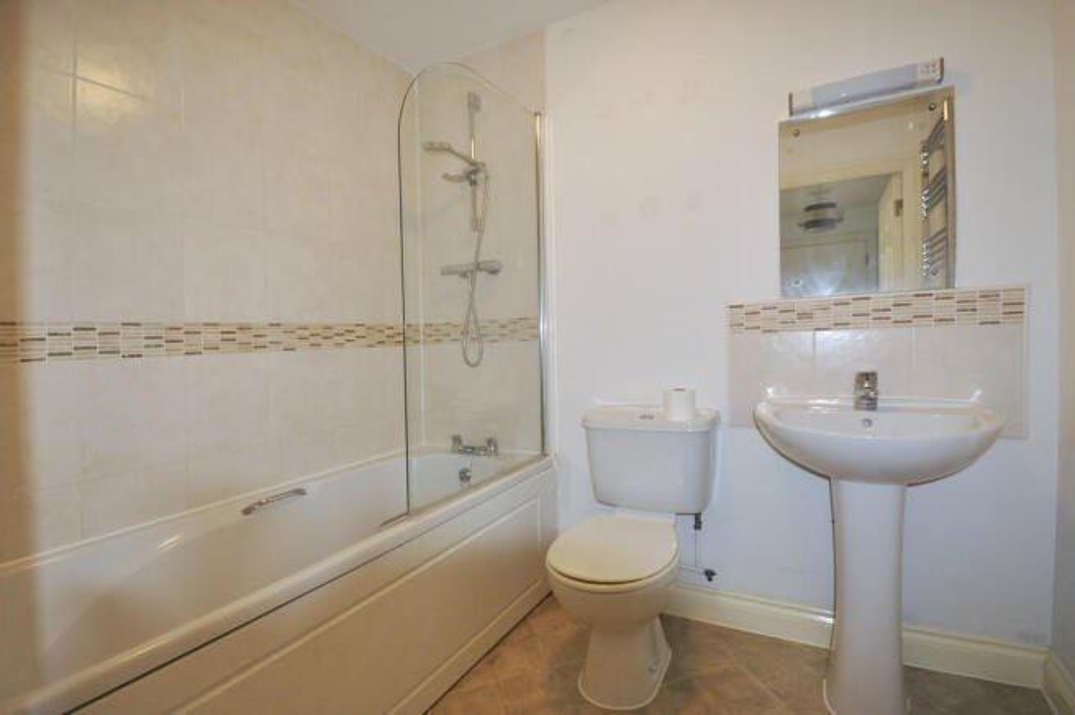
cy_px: 358
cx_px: 538
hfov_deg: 100.4
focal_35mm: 15
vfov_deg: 77.2
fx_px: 447
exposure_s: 1/60
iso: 800
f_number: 3.5
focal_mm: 10
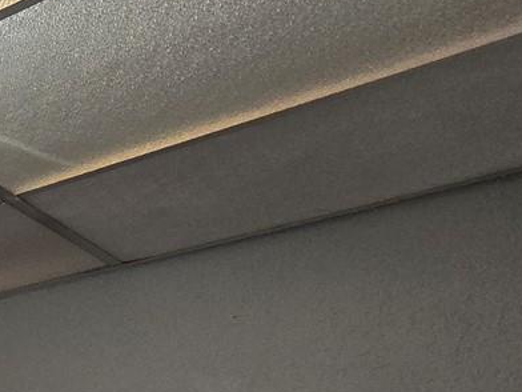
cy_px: 591
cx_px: -537
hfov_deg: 19.1
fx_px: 799
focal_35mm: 53
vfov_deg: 22.5
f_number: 2.2
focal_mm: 2.2
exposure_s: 1/60
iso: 80
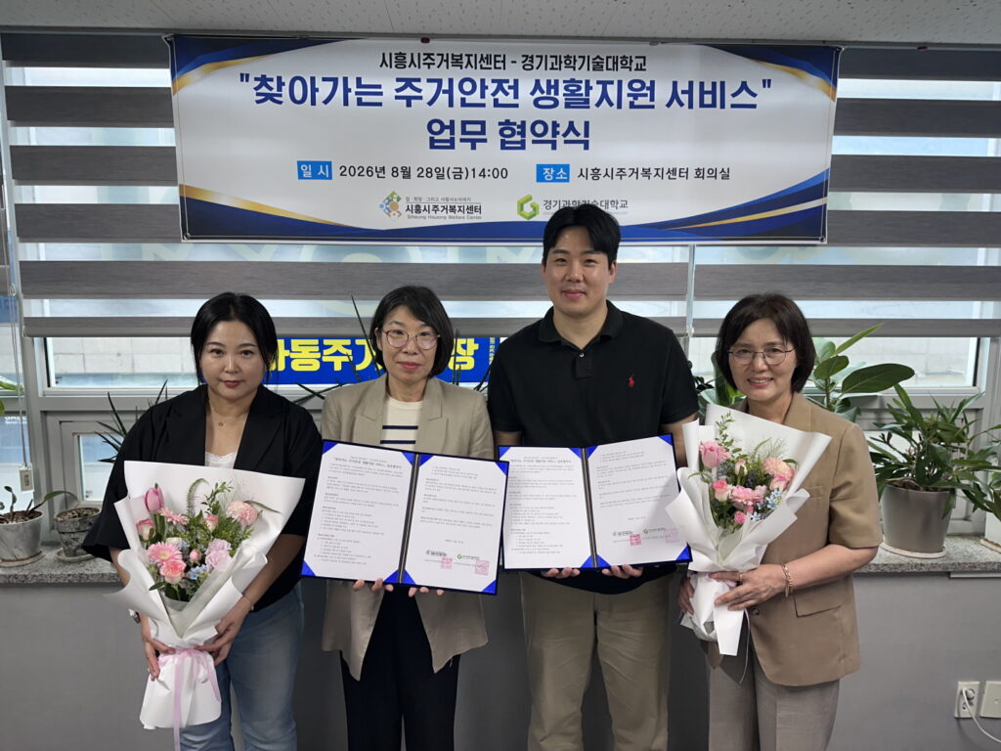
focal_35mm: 24
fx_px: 694
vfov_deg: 56.8
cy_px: 376
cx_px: 500
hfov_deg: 71.6
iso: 160
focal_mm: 6.86
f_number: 1.78
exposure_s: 1/120
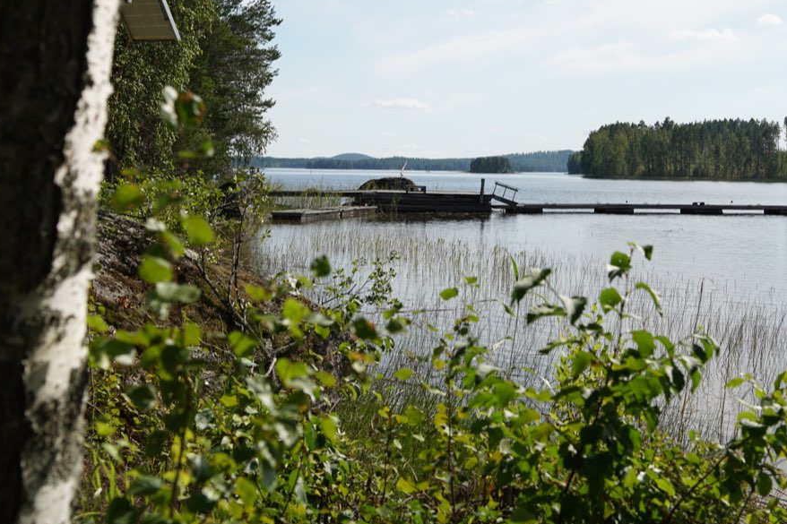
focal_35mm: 51
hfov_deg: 38.8
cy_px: 146
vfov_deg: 26.2
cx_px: 461
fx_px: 1115
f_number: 4.5
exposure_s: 1/1250
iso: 100
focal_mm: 35
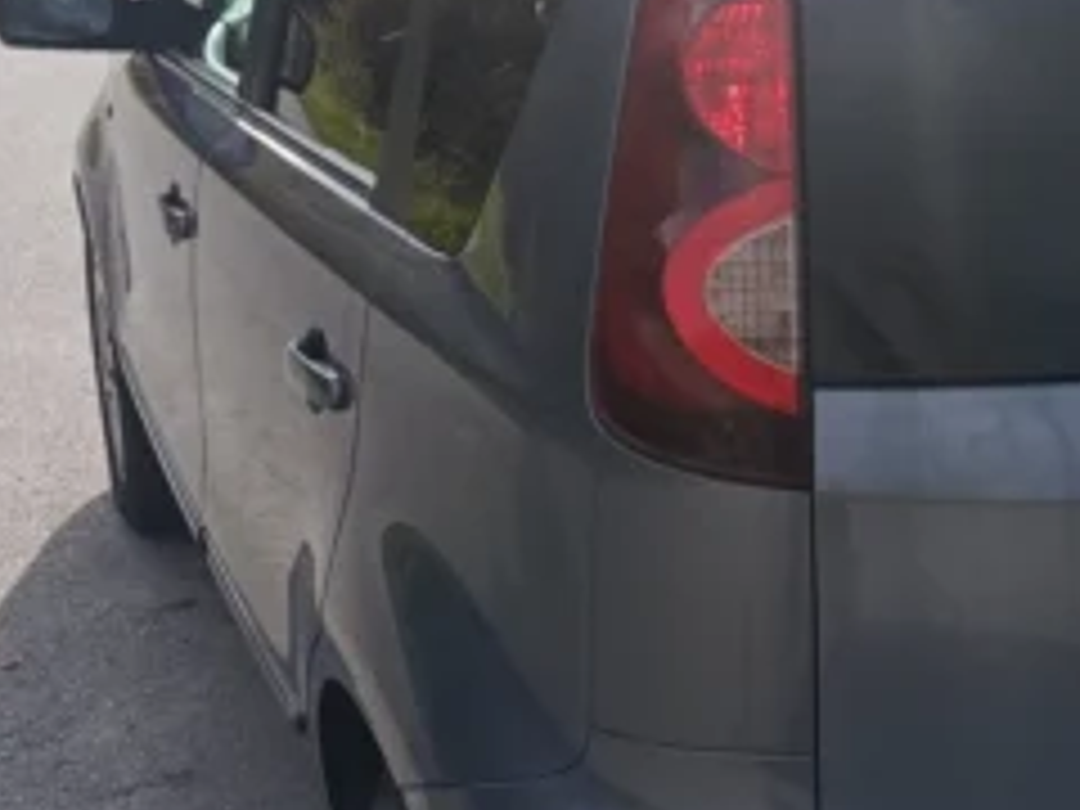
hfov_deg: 23.8
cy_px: 382
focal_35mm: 80
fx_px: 2496
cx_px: 954
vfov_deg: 18.4
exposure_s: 1/450
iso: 53
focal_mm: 5.24
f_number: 1.7
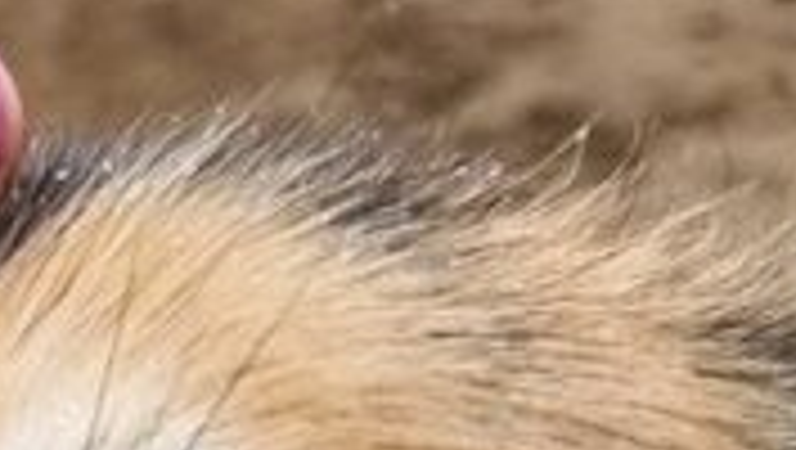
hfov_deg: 13.0
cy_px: 1408
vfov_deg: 7.1
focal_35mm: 151
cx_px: -589
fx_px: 3190
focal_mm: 6.7
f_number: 1.8
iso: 50
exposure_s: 1/253
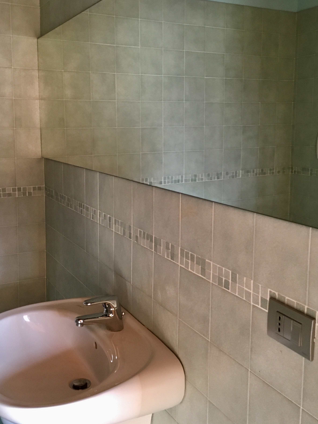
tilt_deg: -8.2
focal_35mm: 37
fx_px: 453
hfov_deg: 38.7
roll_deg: -1.2
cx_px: 160
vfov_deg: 50.0
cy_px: 185
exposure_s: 1/33
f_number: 2.2
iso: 200
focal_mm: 4.15
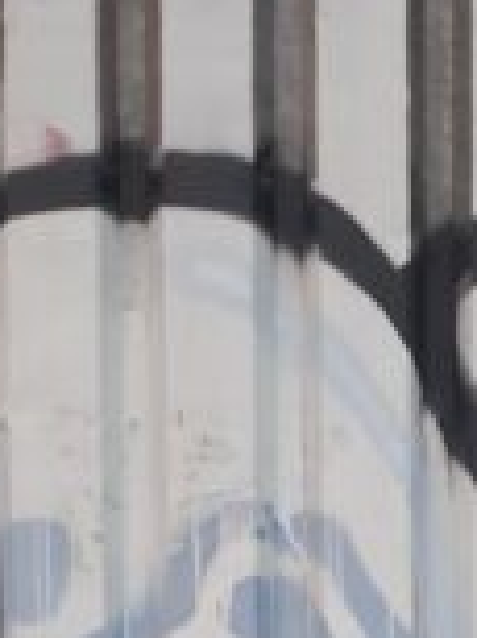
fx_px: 2819
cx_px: 908
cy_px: 1537
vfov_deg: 10.9
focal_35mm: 153
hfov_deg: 9.2
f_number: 1.8
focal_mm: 5.54
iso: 640
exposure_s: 1/24
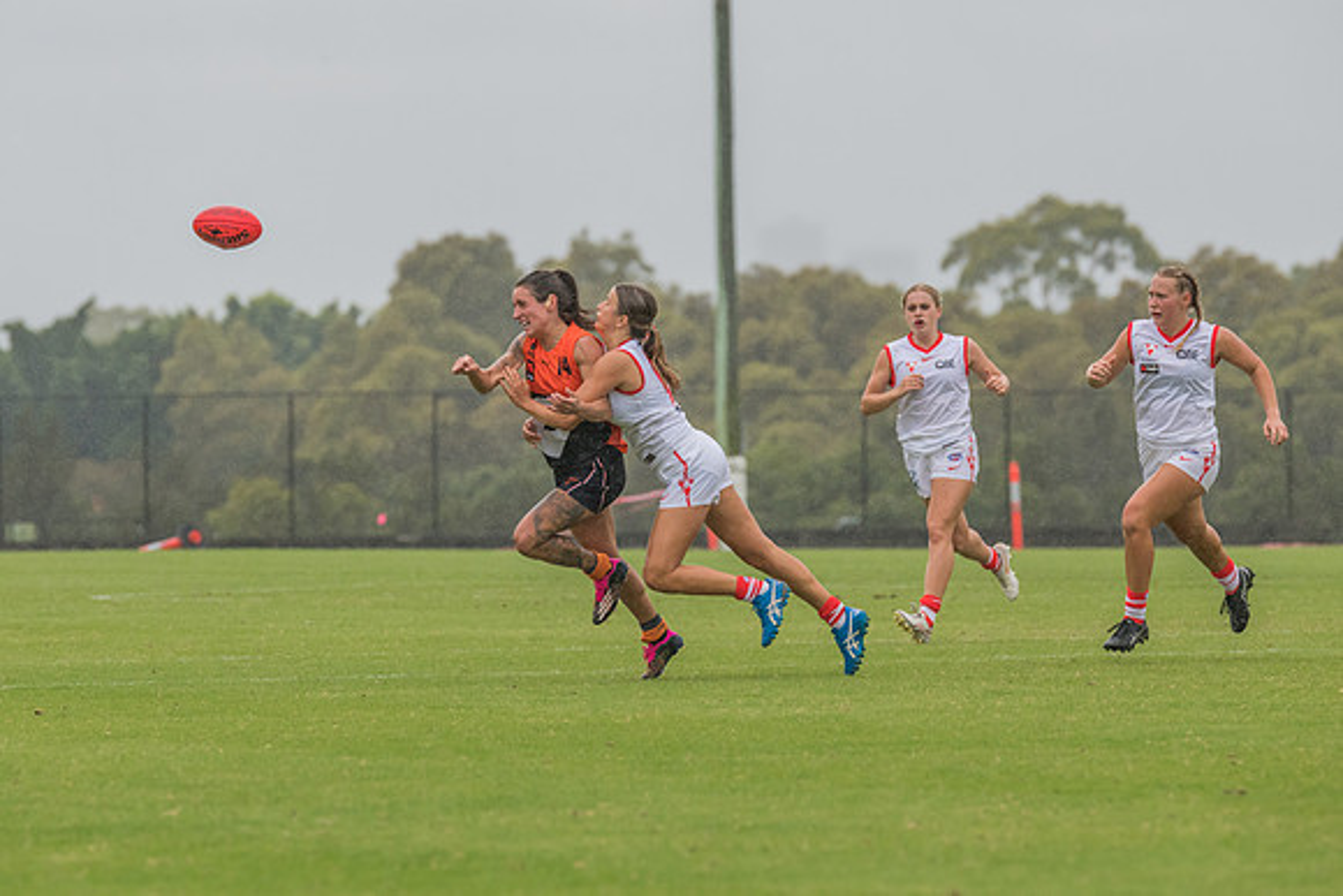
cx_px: 625
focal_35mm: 390
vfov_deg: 3.5
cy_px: 368
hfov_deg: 5.3
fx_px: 14539
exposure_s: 1/1600
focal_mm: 300
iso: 800
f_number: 7.1
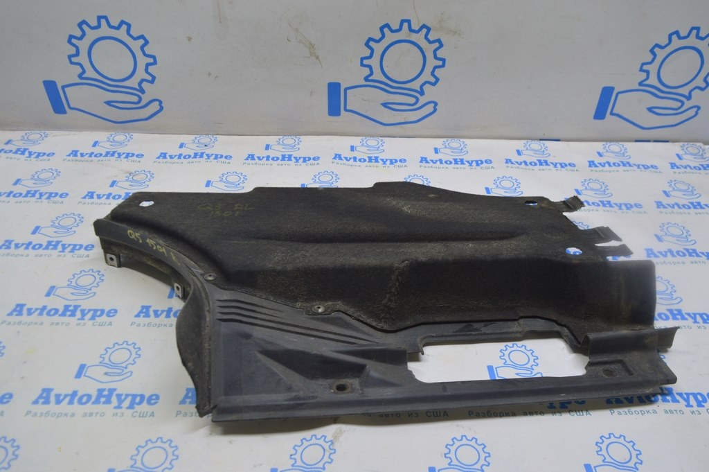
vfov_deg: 43.5
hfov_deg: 62.0
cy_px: 236
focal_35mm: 30
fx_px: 590
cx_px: 354
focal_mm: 20
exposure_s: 1/25
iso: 400
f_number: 5.6
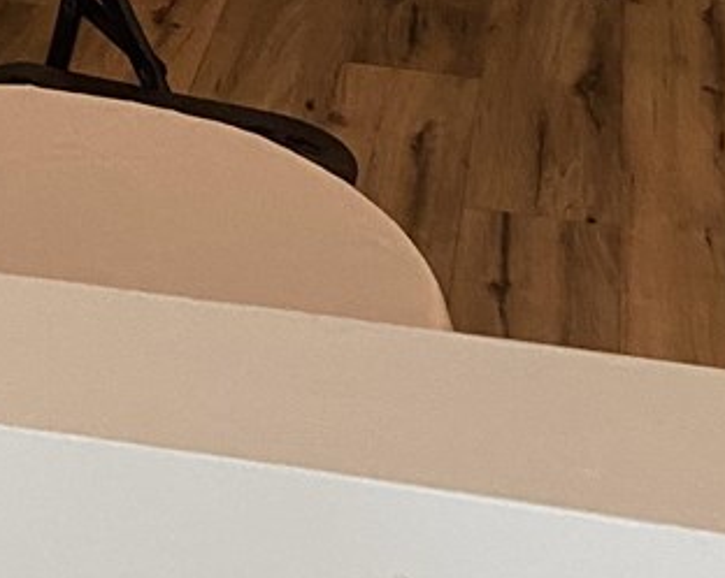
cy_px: -645
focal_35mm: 125
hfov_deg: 15.2
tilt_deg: -7.9
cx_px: 81
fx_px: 2680
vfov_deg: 11.0
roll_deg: -0.7
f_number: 1.8
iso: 400
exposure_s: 1/60
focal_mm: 4.25
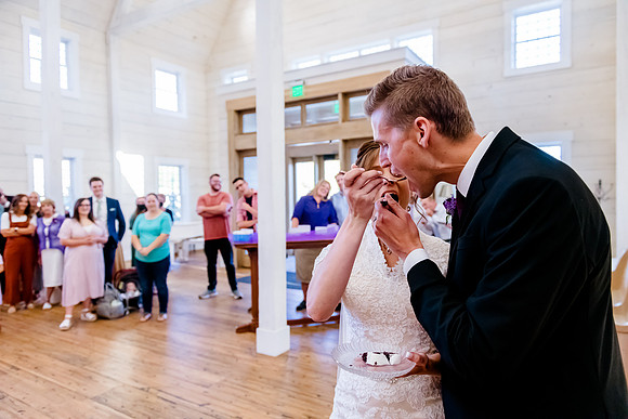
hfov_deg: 73.7
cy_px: 210
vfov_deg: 53.2
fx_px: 419
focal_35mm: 24
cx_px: 314
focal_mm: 24
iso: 3200
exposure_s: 1/640
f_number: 3.2
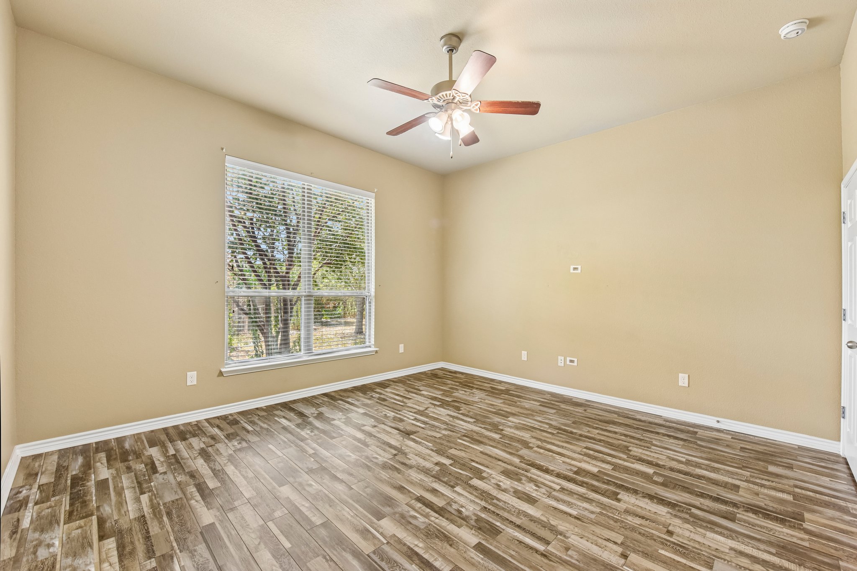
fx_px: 357
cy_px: 286
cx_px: 428
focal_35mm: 15
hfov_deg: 100.4
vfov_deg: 77.3
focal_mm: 15
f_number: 8
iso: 250
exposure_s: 1/15
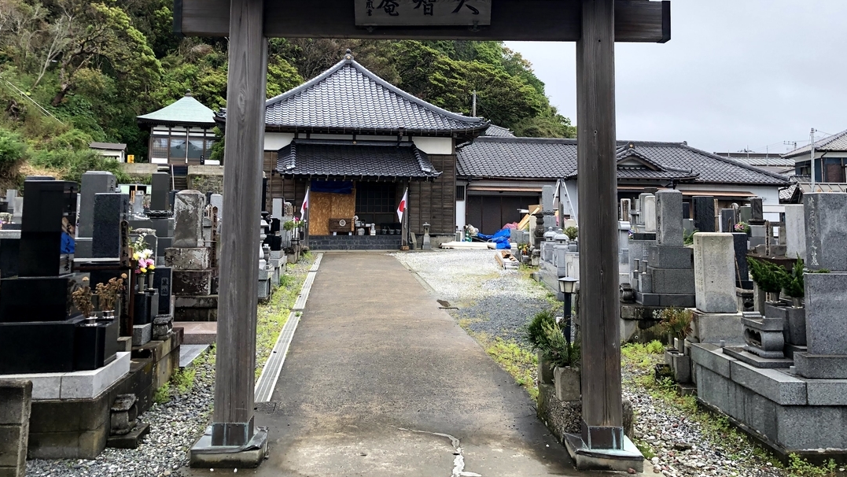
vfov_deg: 34.0
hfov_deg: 58.0
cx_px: 424
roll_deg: +0.8
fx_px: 764
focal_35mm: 34
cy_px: 125
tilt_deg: +5.9
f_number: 1.8
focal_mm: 4
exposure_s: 1/466
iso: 20
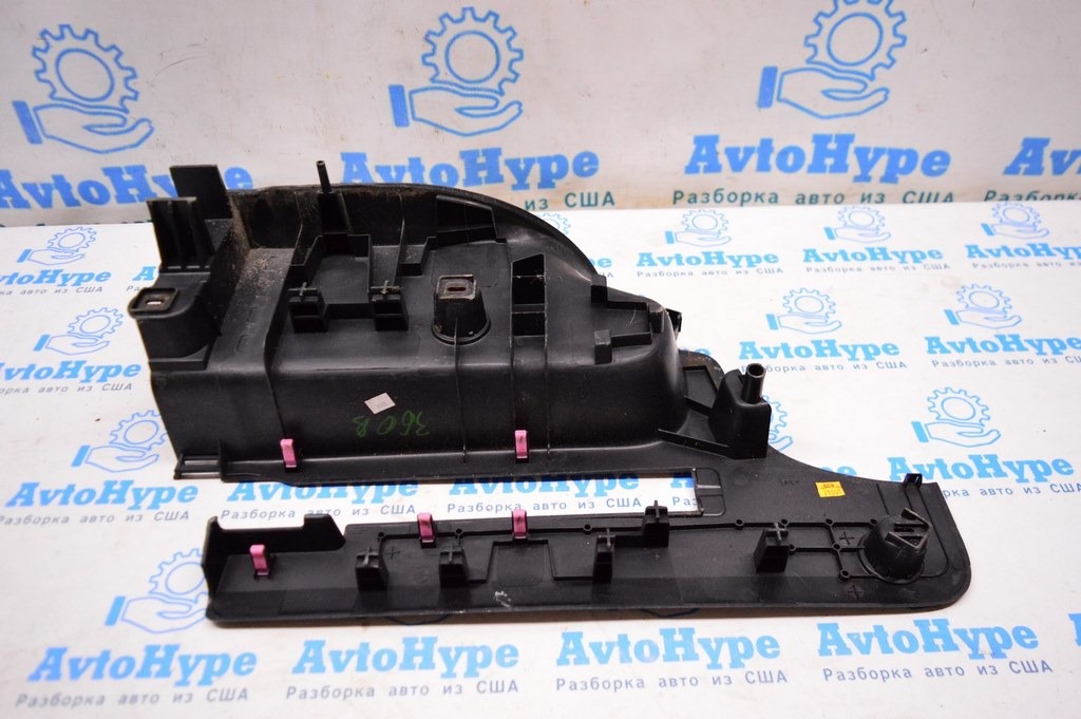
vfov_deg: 47.9
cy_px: 360
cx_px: 540
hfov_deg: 67.4
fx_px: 810
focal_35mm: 27
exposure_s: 1/320
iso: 3200
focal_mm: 18
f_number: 3.5
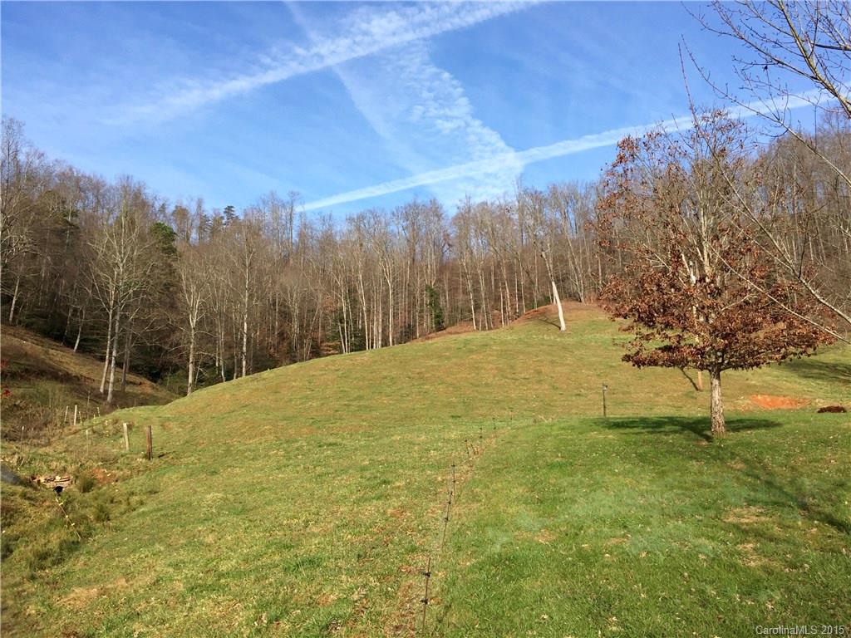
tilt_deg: +14.7
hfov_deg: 61.7
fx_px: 713
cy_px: 319
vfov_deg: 48.2
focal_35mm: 29
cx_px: 426
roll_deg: -0.5
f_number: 2.2
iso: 32
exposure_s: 1/1364
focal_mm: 4.15
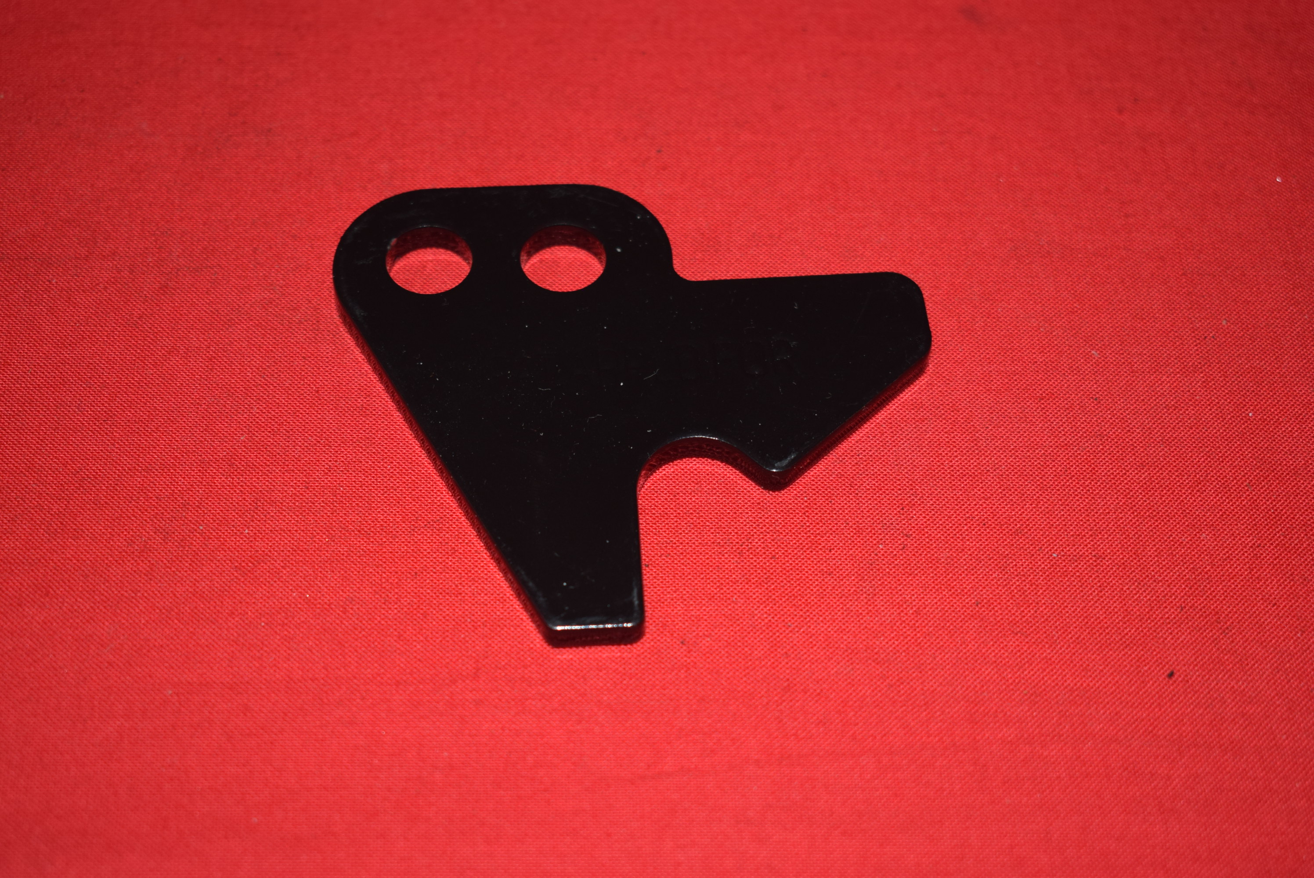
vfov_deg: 22.7
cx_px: 657
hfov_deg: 33.4
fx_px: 2192
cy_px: 439
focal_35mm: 60
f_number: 5
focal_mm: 40
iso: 400
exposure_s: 1/200
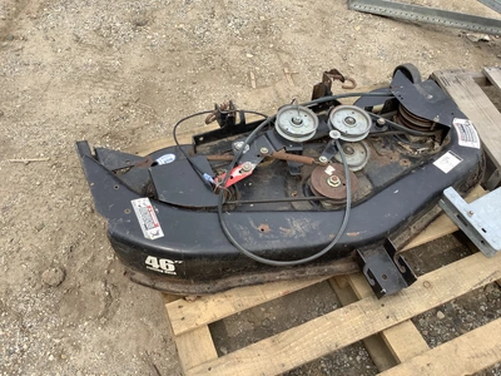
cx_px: 250
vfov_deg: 45.4
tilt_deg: -51.2
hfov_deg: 58.4
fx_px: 449
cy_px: 188
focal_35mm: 31
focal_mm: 3.3
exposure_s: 1/519
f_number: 2.4
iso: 25
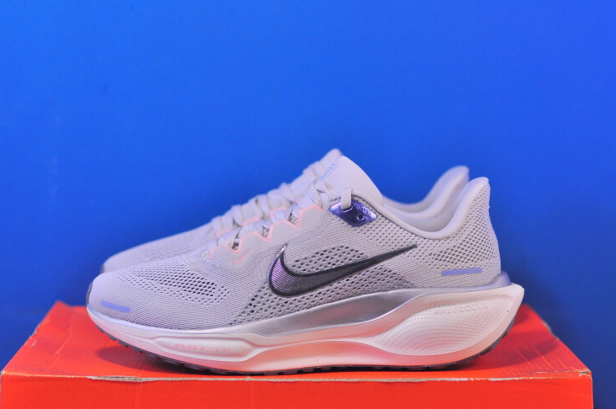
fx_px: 1401
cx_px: 300
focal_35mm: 82
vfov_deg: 16.6
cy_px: 196
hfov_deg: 24.8
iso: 250
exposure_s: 1/320
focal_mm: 50
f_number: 2.8
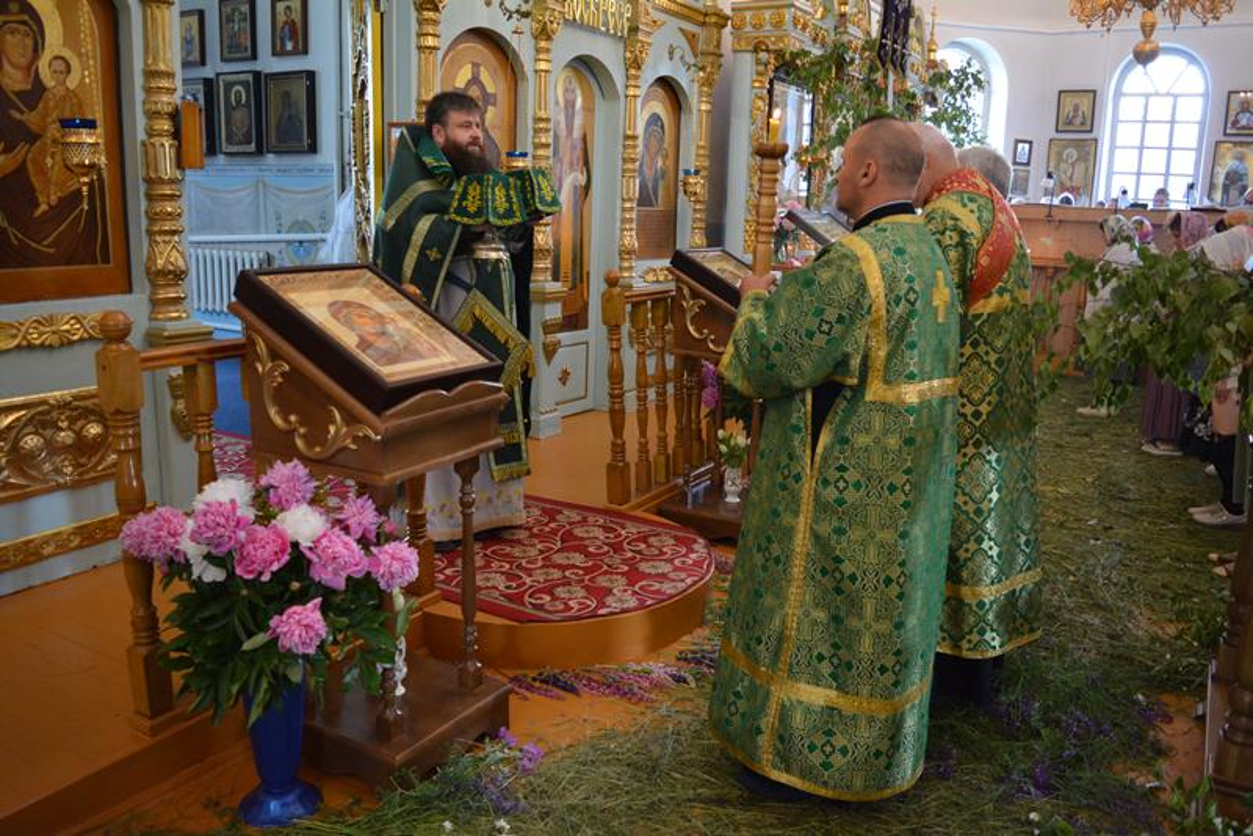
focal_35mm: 27
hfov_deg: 67.4
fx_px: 940
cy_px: 418
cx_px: 626
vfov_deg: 48.0
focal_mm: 18
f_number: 3.5
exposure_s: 1/60
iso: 1600
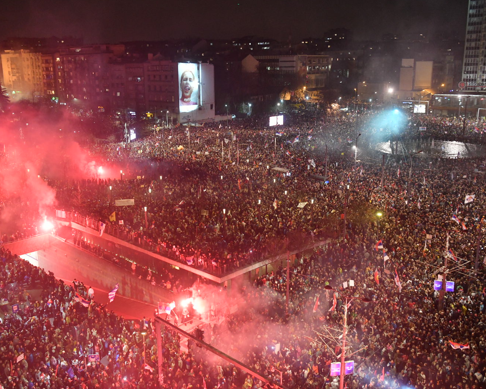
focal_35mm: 37
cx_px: 219
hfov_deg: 49.0
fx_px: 532
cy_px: 192
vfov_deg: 40.1
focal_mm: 32
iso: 4000
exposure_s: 1/100
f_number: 3.2
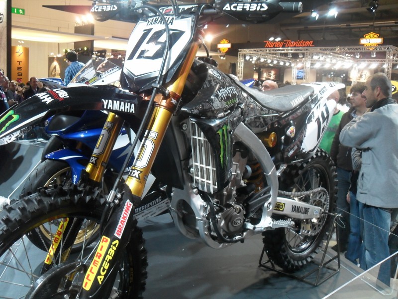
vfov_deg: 40.7
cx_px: 199
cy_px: 150
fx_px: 402
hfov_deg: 52.6
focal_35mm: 35
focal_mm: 6.2
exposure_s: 1/30
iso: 200
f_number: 2.8
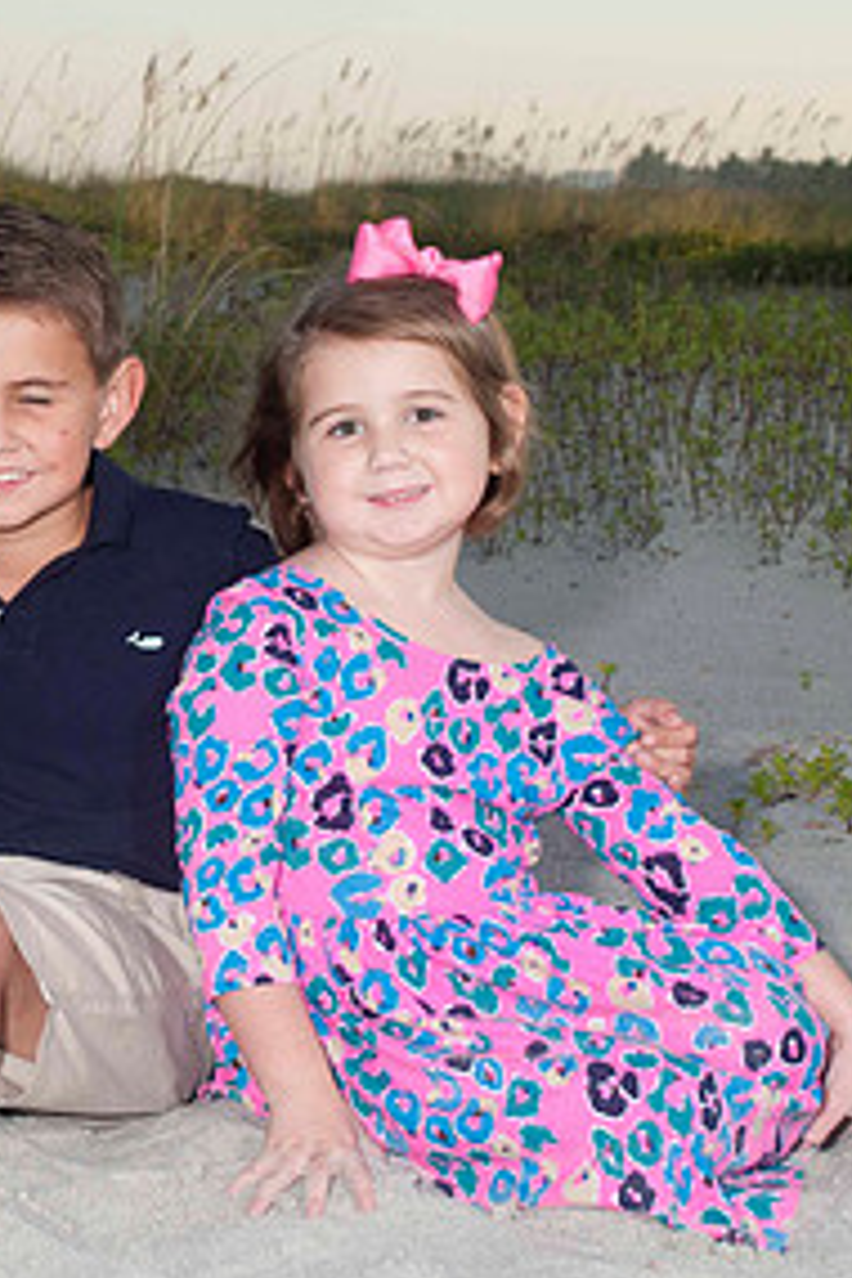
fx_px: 4331
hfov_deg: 11.1
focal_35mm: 122
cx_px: -22
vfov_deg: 16.8
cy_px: 478
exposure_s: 1/160
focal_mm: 40
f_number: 8
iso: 100
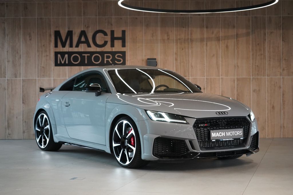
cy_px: 98
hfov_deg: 29.2
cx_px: 146
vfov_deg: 19.7
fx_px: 562
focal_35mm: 69
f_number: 5.6
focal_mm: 69
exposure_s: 1/160
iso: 5000
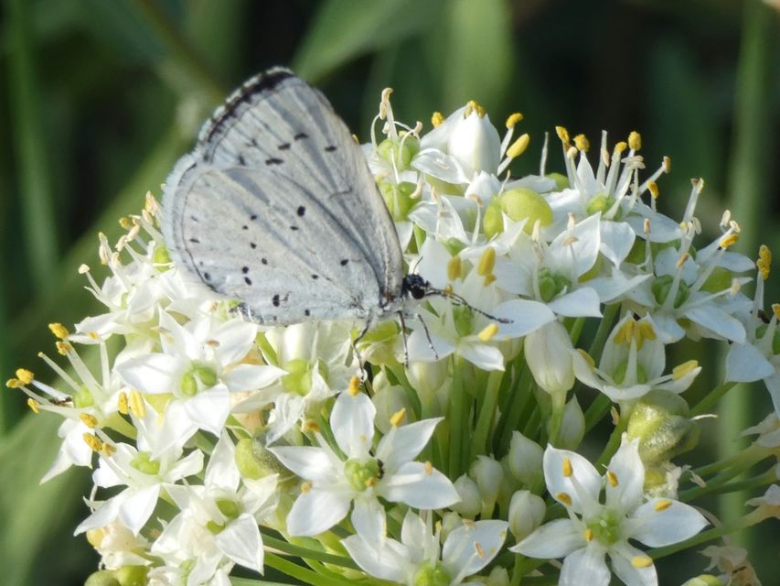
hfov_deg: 13.2
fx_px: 3380
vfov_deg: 9.9
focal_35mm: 150
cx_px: 390
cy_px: 293
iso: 160
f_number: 5.4
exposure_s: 1/80
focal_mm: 26.9
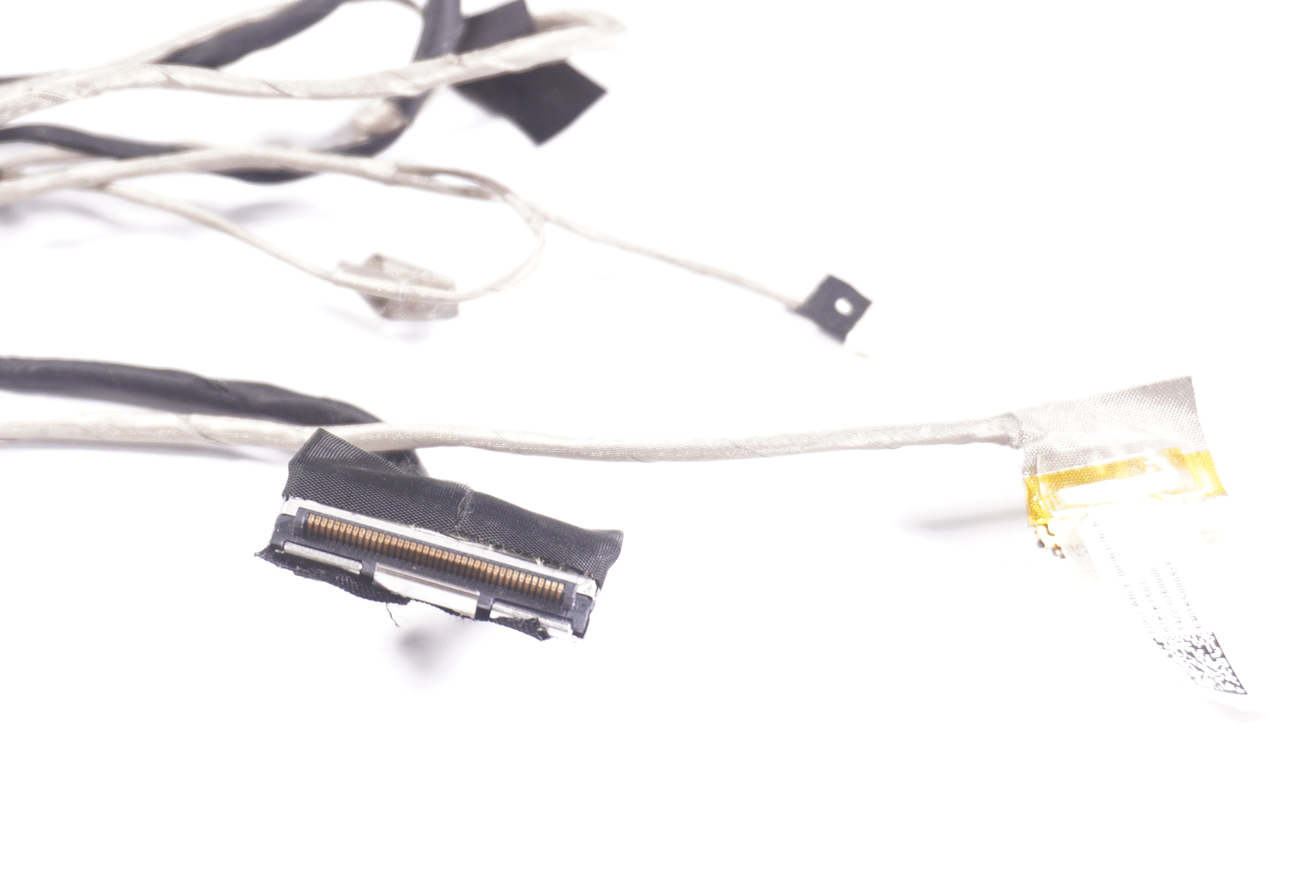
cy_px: 286
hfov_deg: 23.0
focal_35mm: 88
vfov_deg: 15.5
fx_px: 3186
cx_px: 348
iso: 640
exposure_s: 1/80
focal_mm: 37
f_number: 5.6
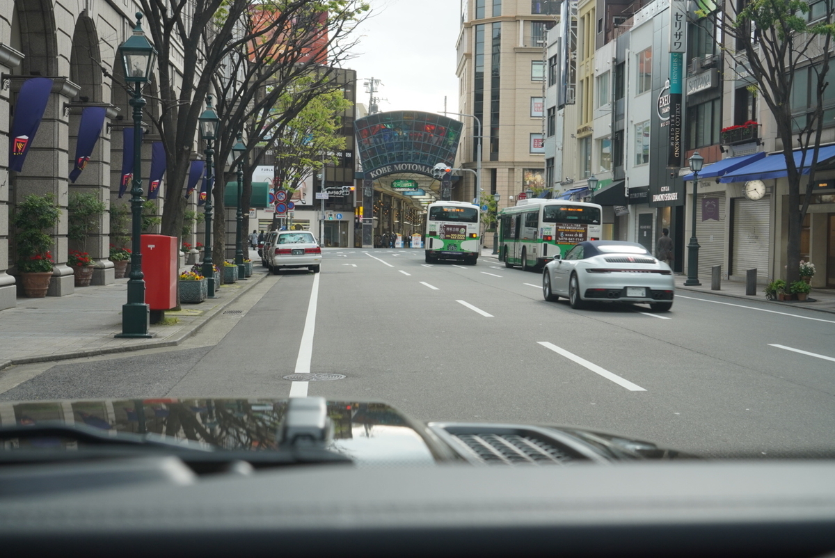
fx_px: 1219
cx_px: 418
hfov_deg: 37.8
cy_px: 279
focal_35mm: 52
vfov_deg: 25.8
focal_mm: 35
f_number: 7.1
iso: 250
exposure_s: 1/60
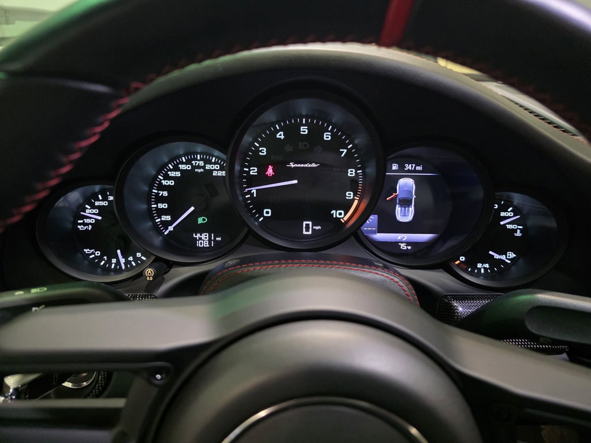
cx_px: 296
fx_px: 393
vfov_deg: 58.9
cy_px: 222
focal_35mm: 23
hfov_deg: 73.9
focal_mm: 6.3
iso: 1250
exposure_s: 1/40
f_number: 1.7
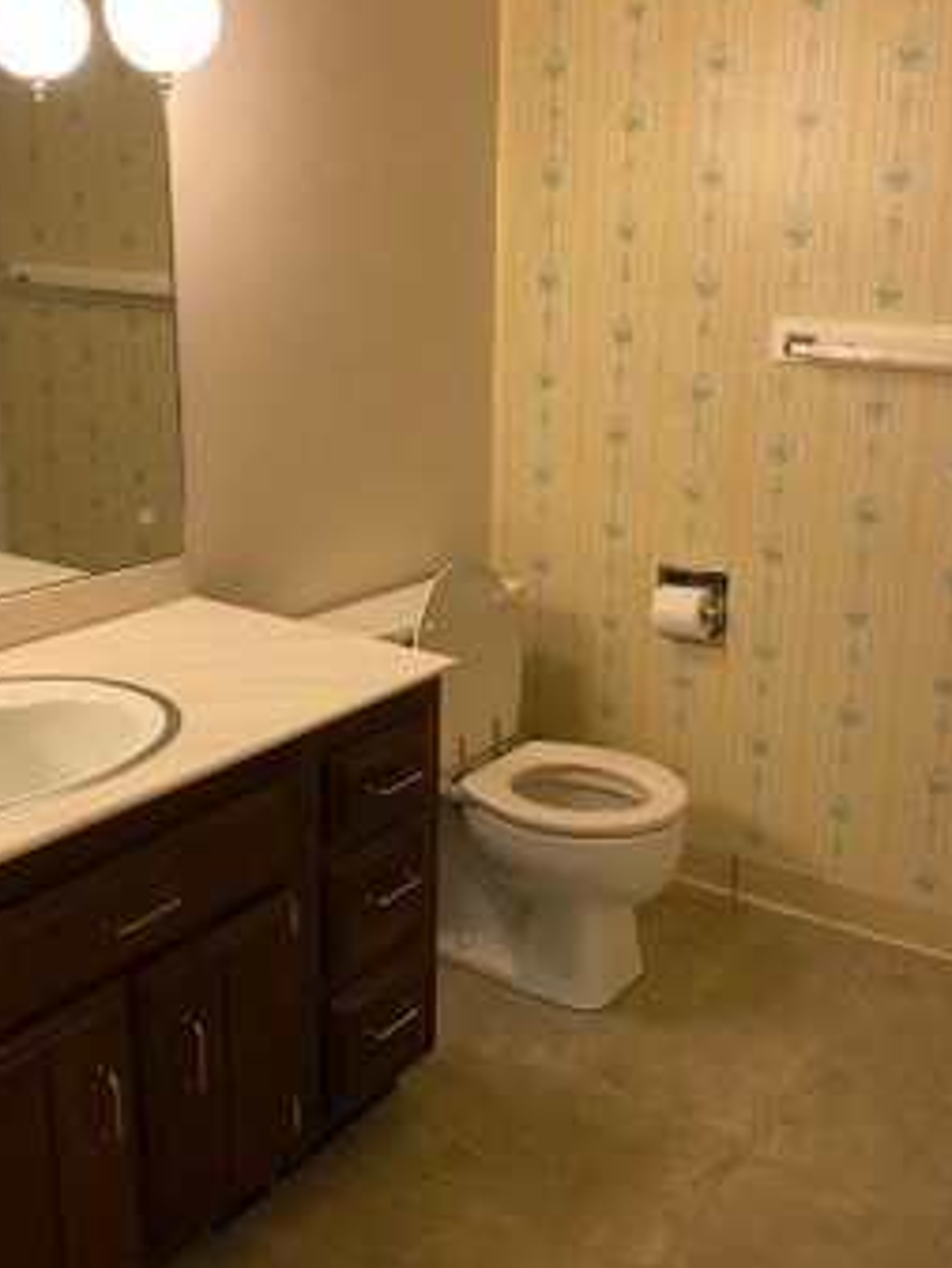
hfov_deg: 38.6
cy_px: 613
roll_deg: -1.4
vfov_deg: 50.1
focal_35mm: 37
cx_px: 527
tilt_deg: -14.8
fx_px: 1356
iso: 320
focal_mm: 4.25
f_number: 1.8
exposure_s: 1/60
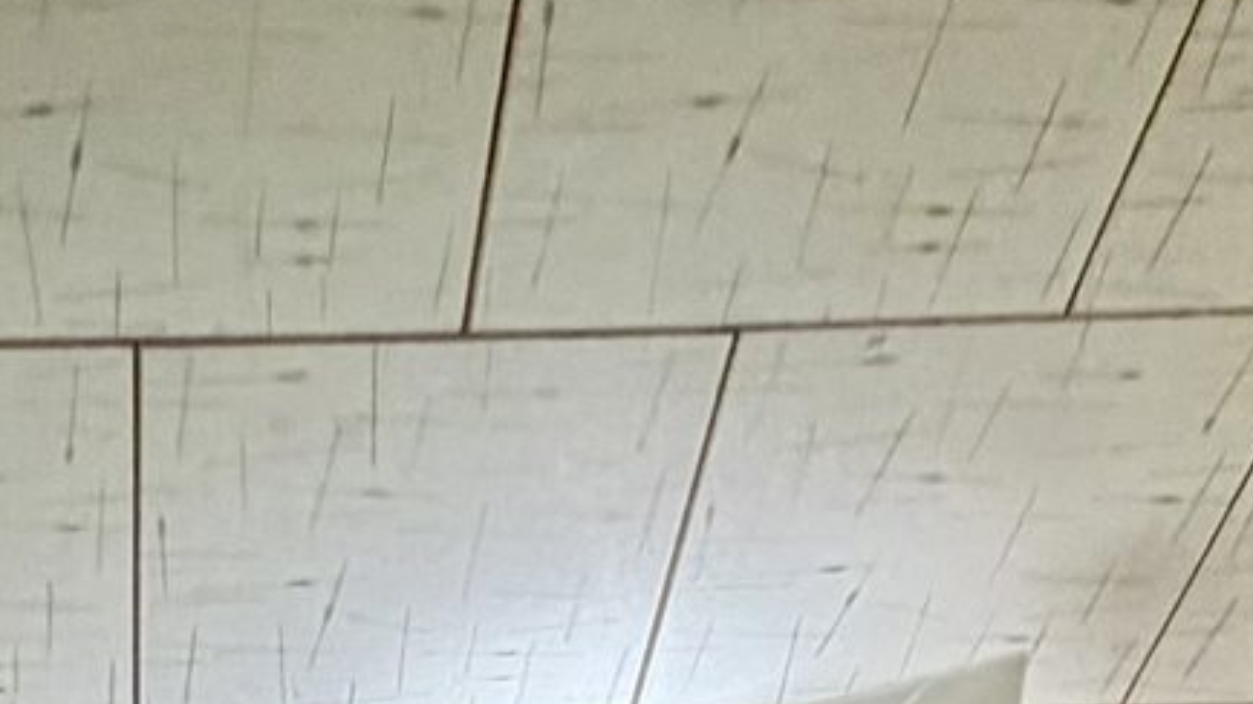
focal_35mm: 81
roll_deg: +1.8
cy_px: 3142
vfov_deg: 7.2
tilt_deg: -12.5
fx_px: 2691
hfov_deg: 25.5
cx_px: 162
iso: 320
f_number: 2.2
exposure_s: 1/72
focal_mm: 2.22
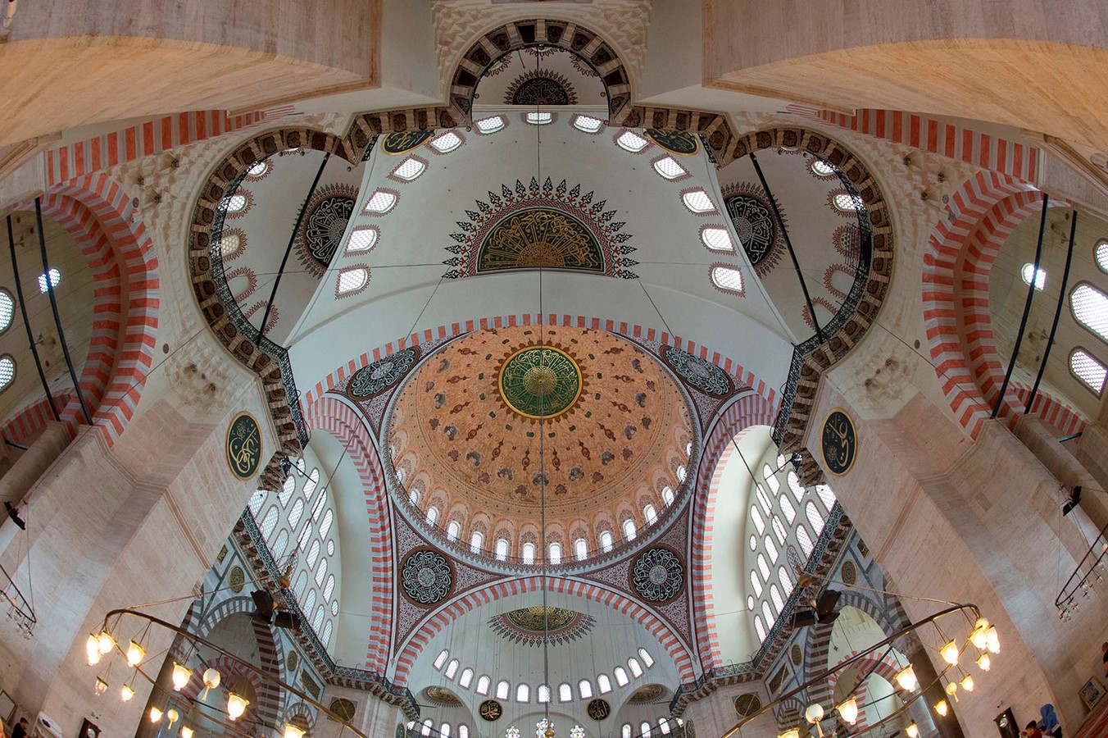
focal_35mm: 16
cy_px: 369
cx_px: 554
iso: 4000
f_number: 7.1
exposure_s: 1/50
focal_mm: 16
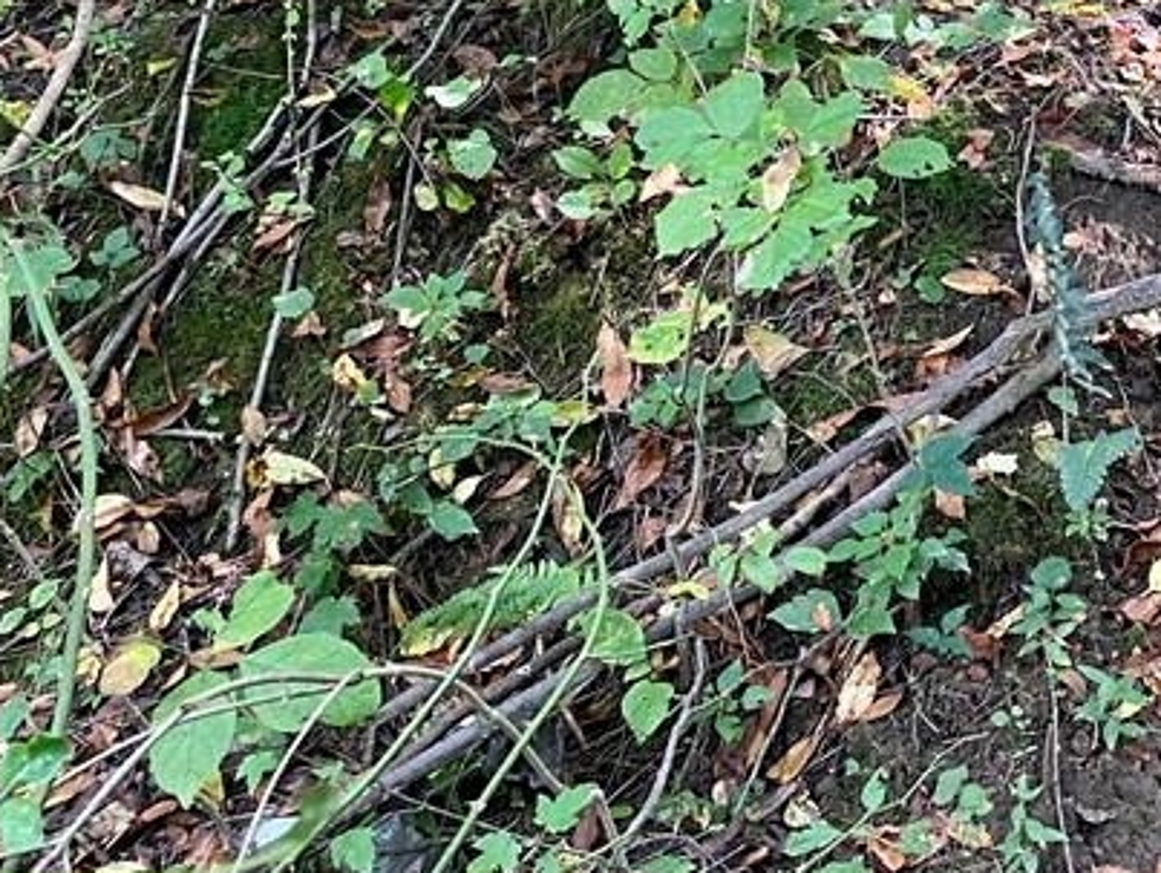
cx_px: 1409
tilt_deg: -13.6
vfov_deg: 22.1
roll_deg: -3.7
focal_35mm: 66
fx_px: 2216
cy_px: 219
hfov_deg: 26.1
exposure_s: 1/94
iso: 125
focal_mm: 4.25
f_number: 1.8
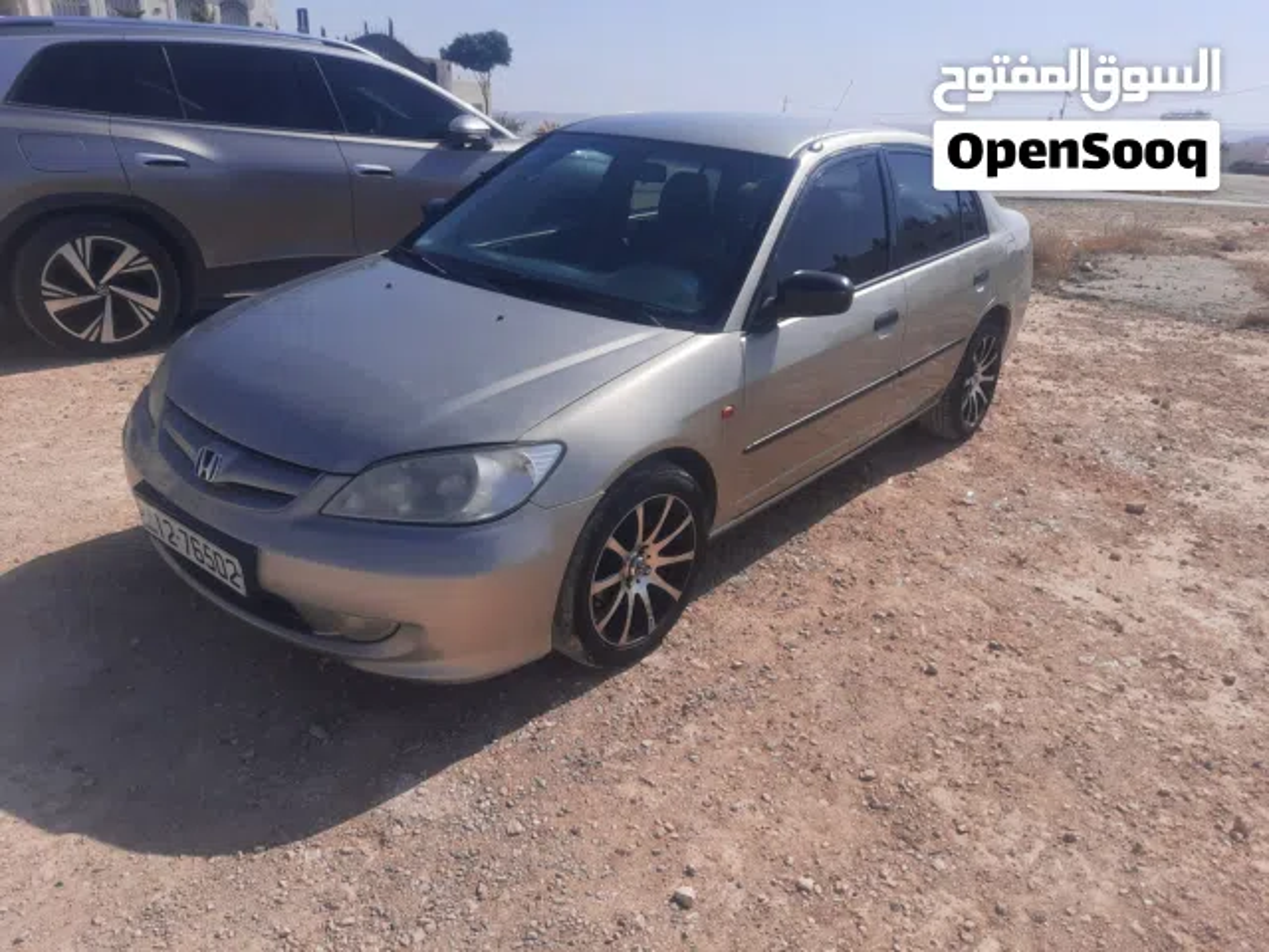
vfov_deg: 54.9
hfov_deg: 69.4
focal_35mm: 25
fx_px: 916
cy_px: 476
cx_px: 634
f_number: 2
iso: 32
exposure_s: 1/1908
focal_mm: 4.6
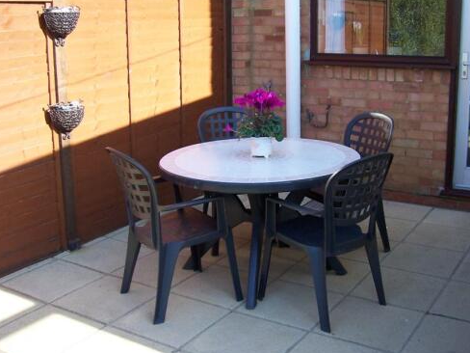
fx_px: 584
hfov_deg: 43.8
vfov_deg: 33.6
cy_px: 160
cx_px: 259
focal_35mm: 43
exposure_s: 1/250
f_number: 3
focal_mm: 6
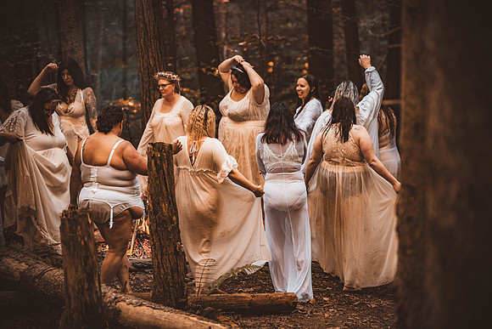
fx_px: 1709
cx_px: 246
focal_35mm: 125
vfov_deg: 11.0
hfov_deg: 16.4
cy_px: 164
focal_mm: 125
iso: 1000
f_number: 2.8
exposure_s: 1/160
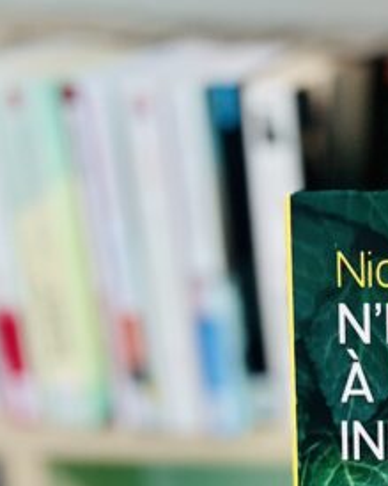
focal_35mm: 74
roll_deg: -1.0
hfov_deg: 19.3
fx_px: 1063
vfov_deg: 24.4
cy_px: 504
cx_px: 489
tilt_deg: -30.2
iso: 500
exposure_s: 1/60
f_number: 1.5
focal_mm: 5.7
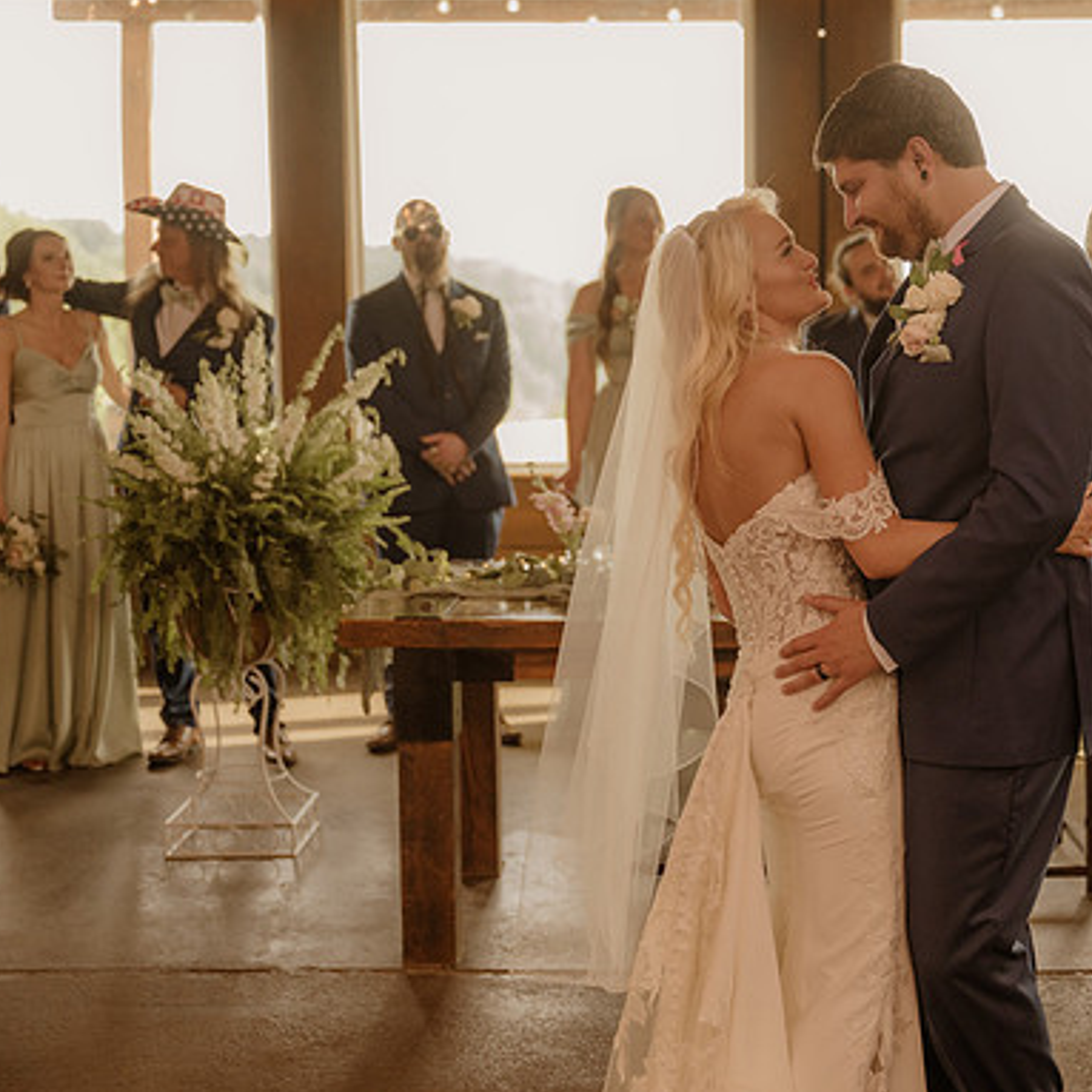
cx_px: 758
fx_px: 2248
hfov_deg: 27.1
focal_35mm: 63
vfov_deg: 27.3
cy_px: 546
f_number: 2.8
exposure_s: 1/250
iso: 1000
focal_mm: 49
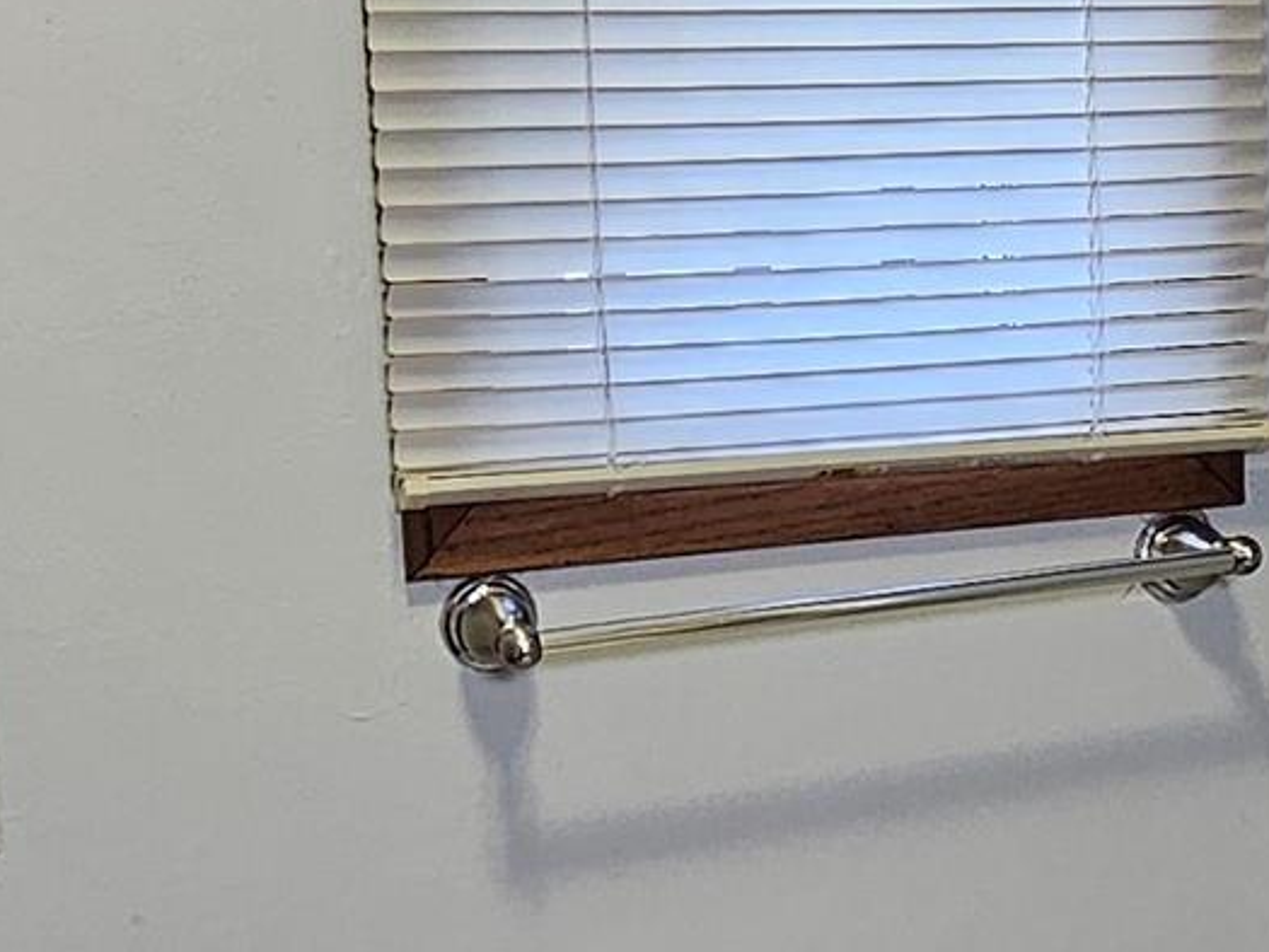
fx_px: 2787
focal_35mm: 76
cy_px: 587
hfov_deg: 25.0
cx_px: 1109
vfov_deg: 19.4
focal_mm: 2.2
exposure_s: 1/60
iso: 160
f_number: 2.2
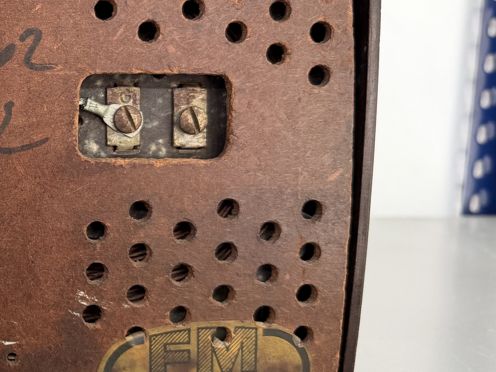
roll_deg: +0.6
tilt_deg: -8.8
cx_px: -141
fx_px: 888
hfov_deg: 26.6
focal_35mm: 62
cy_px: 157
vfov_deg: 23.6
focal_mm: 6.76
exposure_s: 1/50
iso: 250
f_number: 1.78
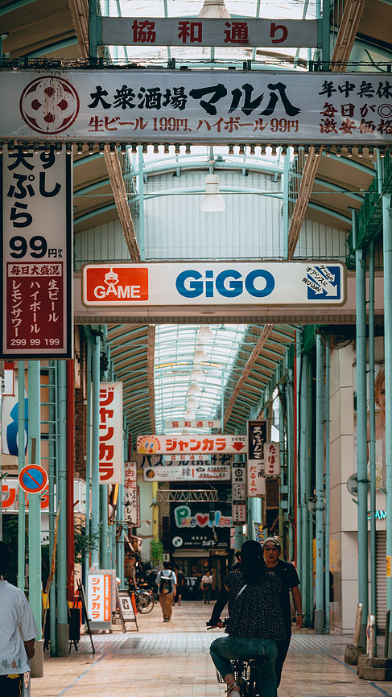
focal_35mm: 143
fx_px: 2643
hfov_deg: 8.5
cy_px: 377
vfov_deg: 15.0
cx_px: 200
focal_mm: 101
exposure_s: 1/100
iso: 140
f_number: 6.3
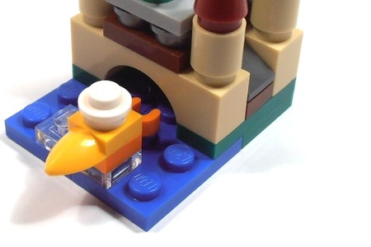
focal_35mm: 77
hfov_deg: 26.3
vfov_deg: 17.6
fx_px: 793
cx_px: 147
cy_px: 51
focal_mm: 6.61
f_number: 3.9
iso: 80
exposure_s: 1/100
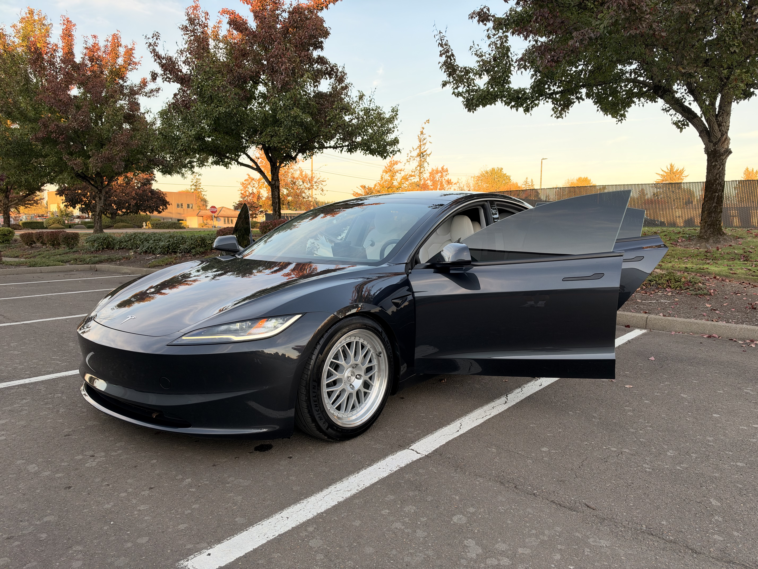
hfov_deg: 71.6
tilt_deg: -6.3
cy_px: 284
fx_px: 526
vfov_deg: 56.8
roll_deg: -0.8
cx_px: 379
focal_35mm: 24
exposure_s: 1/400
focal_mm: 6.93
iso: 80
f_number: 1.8
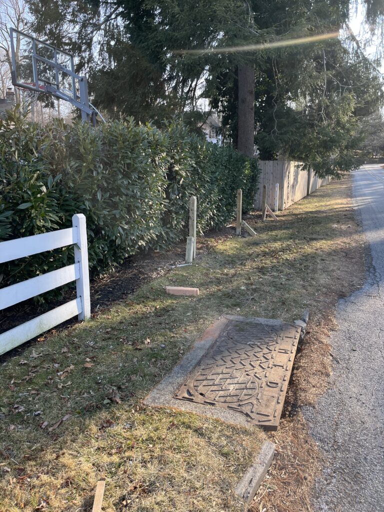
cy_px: 256
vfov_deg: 67.3
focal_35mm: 26
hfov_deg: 53.1
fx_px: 385
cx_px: 192
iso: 50
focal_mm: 5.1
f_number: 1.6
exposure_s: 1/345
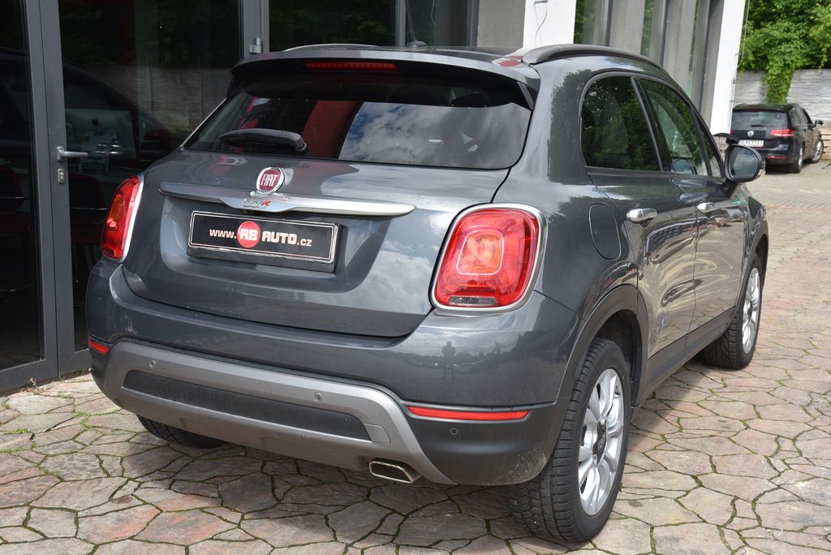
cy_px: 278
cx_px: 416
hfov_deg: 44.5
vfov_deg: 30.6
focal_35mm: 44
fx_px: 1016
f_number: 9
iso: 500
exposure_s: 1/320
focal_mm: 44
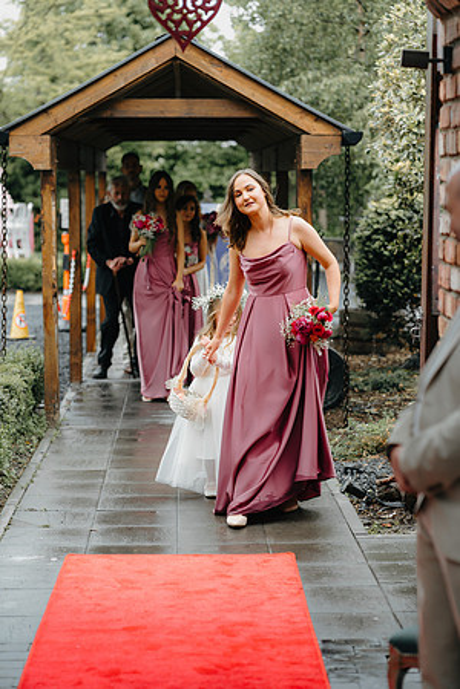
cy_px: 344
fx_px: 1629
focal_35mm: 85
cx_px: 230
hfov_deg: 16.1
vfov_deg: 23.9
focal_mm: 85
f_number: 2.8
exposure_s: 1/400
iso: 100
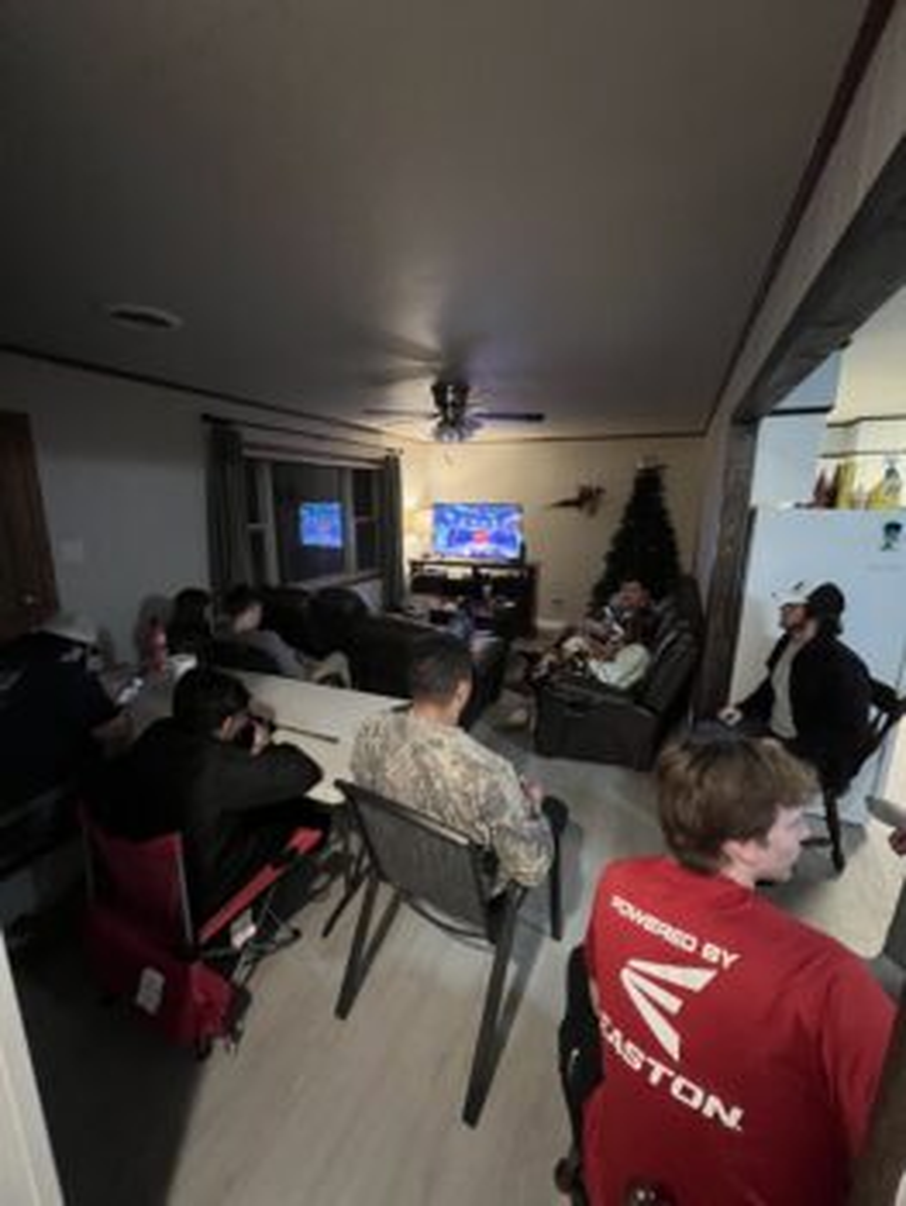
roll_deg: +0.0
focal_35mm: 13
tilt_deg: -15.7
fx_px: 453
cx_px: 453
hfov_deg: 90.0
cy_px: 603
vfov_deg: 106.1
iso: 1250
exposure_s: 1/40
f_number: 1.8
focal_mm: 1.57
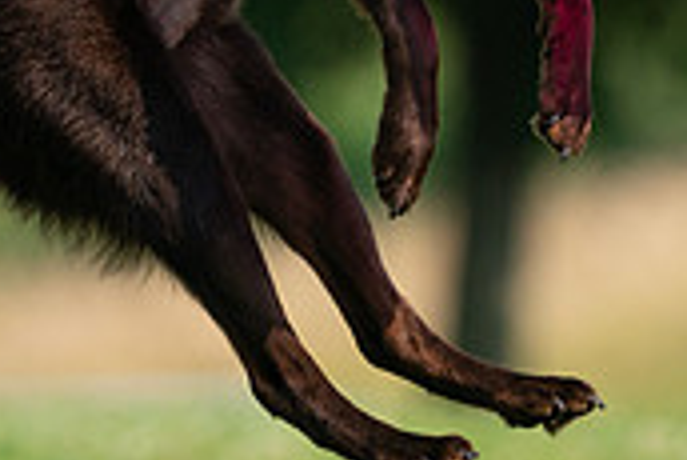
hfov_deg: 1.3
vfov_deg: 0.8
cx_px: 423
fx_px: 30959
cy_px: -234
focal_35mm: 1621
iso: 1250
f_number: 6.3
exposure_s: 1/4000
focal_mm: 481
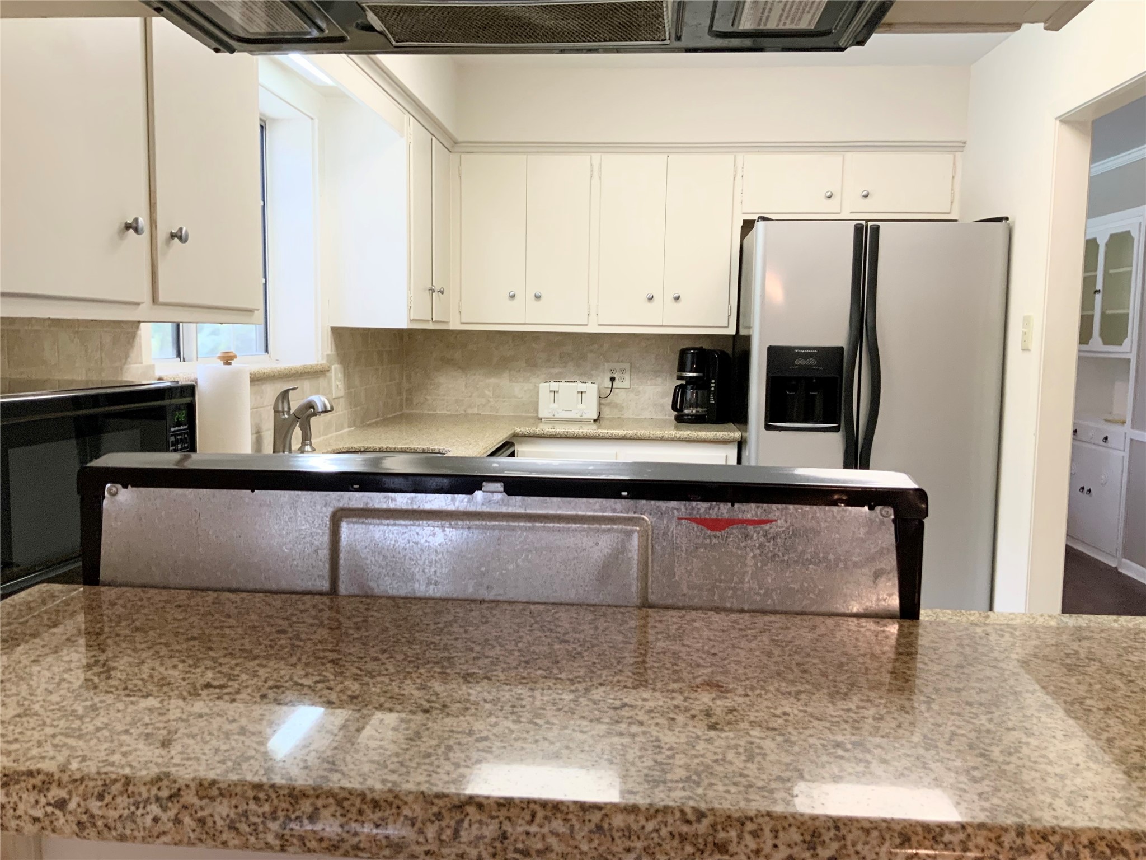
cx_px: 573
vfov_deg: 48.2
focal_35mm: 29
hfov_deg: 61.7
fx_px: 960
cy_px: 430
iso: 100
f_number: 1.8
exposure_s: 1/60
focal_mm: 3
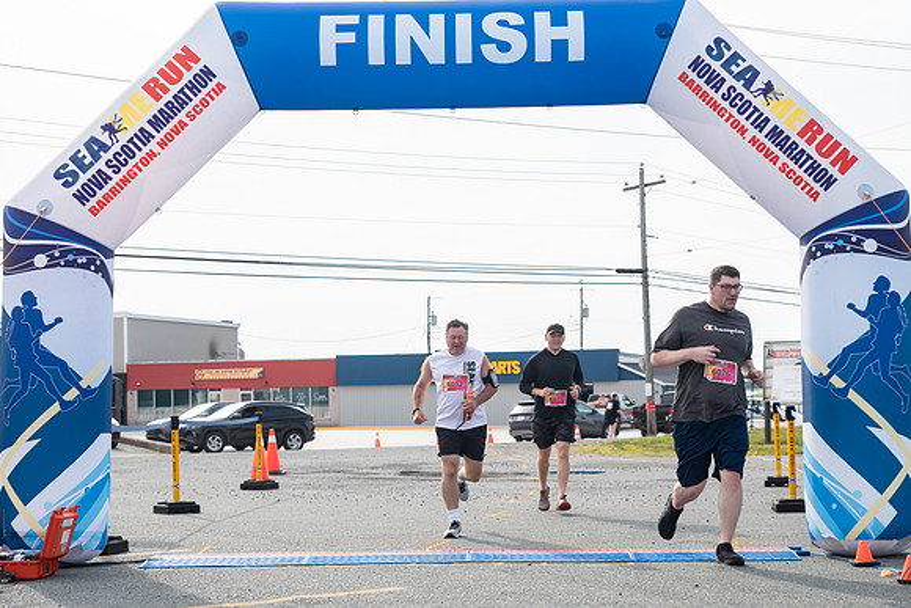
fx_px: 1575
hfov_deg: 32.3
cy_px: 385
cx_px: 456
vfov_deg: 21.8
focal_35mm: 62
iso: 800
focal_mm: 48
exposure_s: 1/2500
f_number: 4
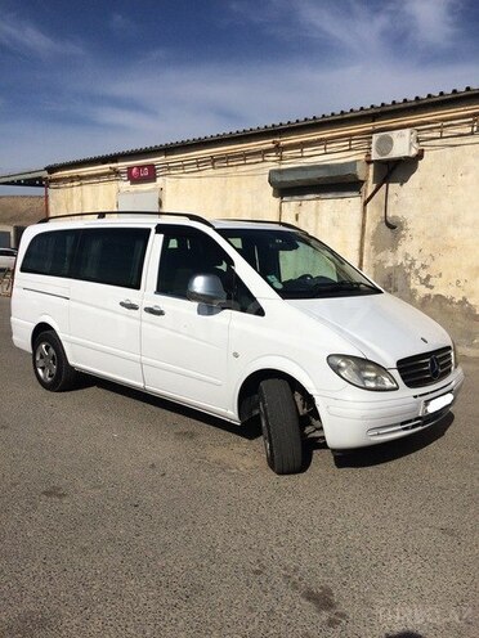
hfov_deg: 48.2
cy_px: 319
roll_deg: -1.0
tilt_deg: -9.3
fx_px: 535
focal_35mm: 29
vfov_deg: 61.7
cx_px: 240
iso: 32
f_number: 2.2
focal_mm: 4.15
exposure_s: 1/6849
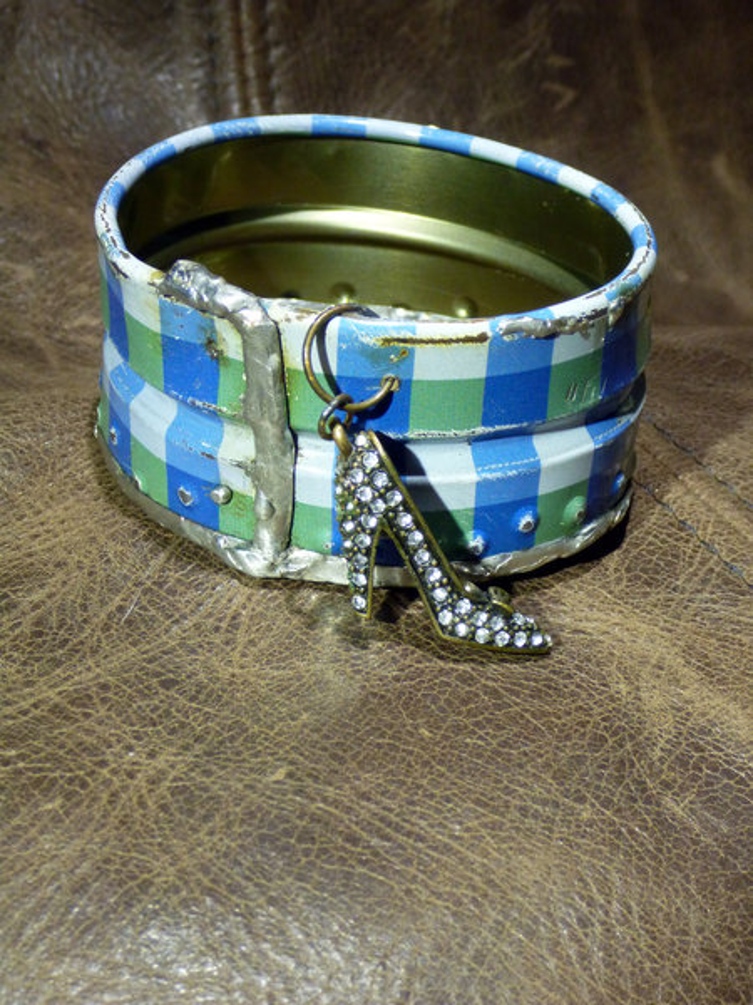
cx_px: 376
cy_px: 502
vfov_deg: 31.2
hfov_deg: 23.7
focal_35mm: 62
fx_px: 1798
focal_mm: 11
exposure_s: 1/60
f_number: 5.2
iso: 400
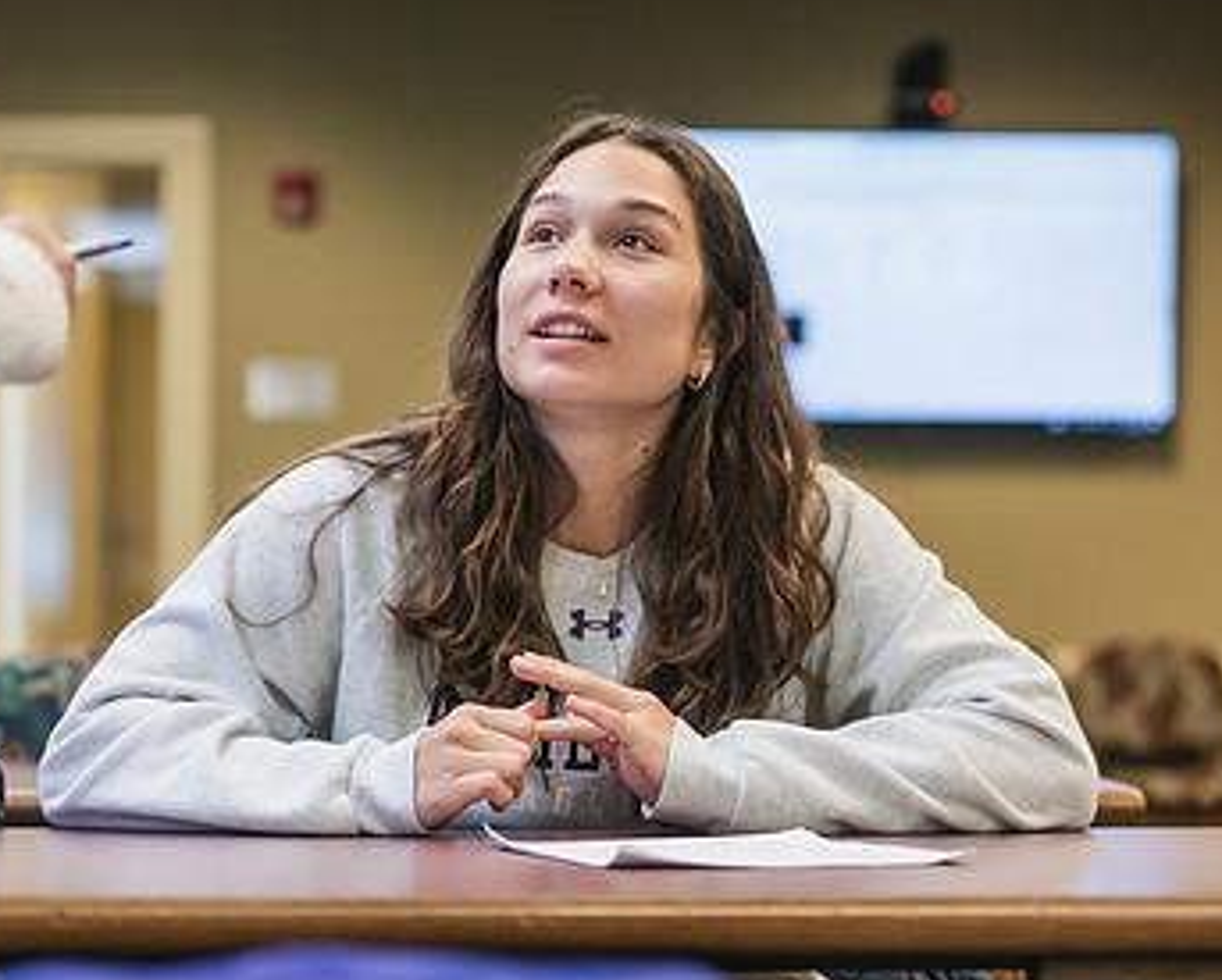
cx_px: 584
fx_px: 4307
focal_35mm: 119
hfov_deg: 16.1
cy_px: 404
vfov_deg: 13.0
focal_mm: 75
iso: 1600
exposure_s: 1/200
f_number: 3.2
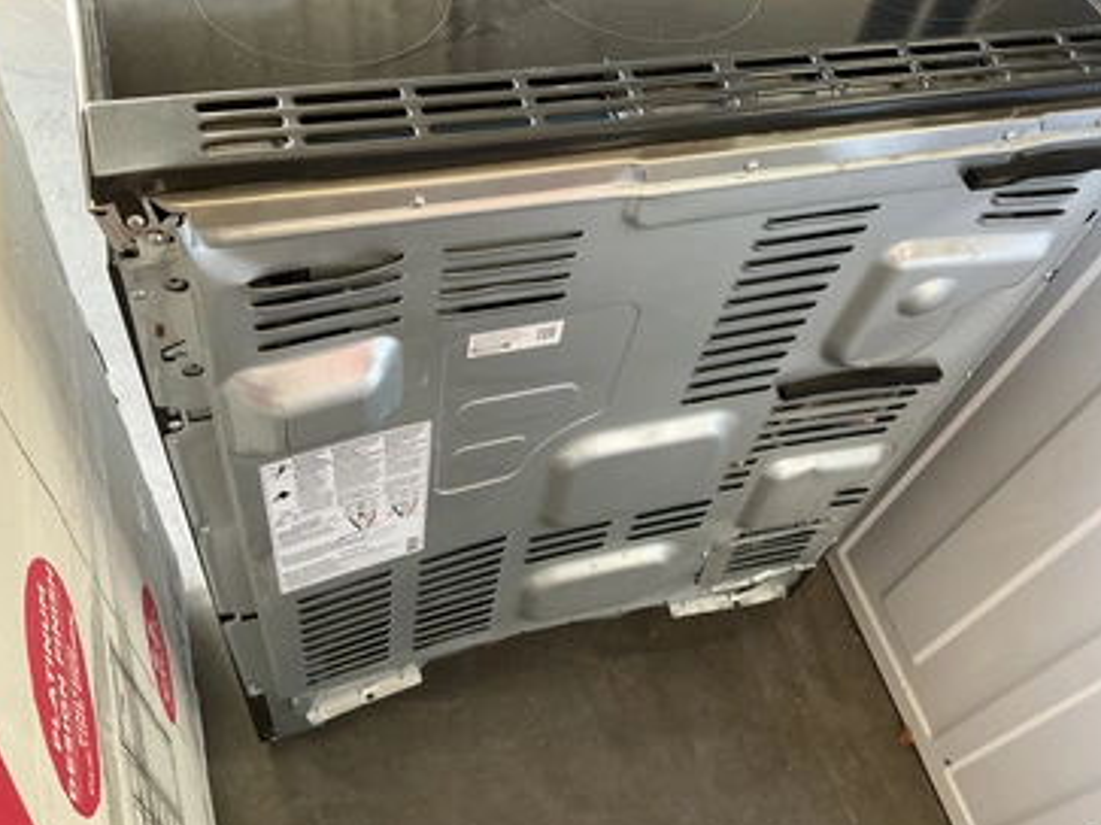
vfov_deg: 44.1
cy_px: 400
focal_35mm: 32
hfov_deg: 56.8
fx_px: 1017
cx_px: 573
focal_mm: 3
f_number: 1.8
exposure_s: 1/60
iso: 80
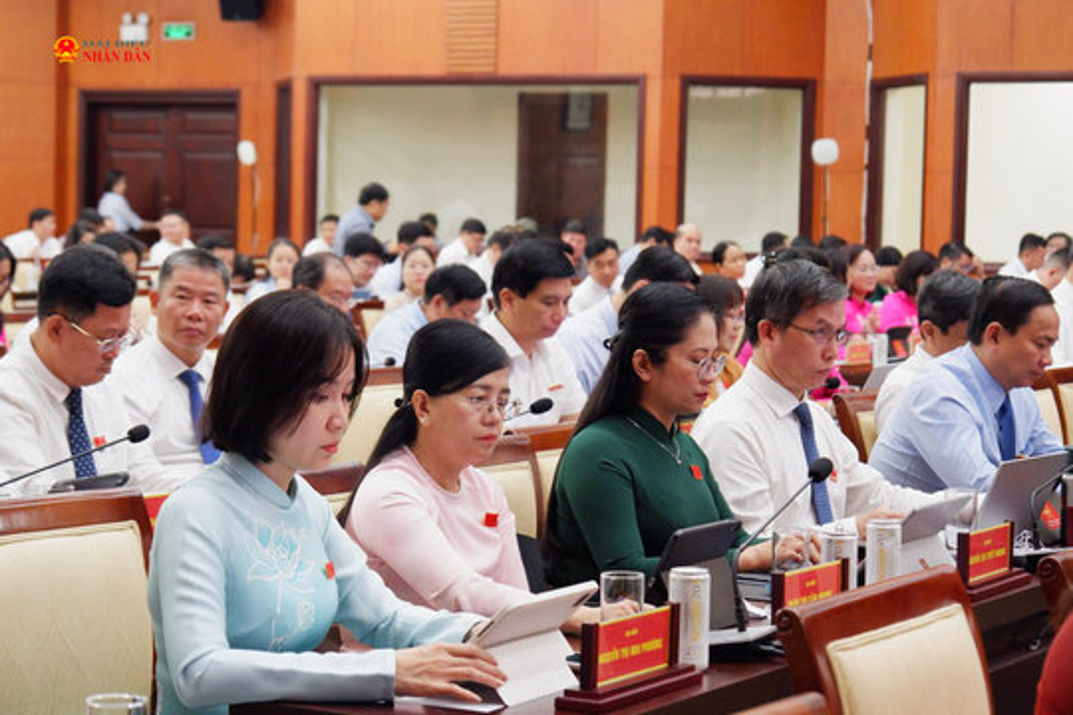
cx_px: 536
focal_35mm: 75
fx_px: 2235
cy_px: 358
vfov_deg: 18.2
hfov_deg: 27.0
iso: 2000
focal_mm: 50.5
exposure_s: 1/105
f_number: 4
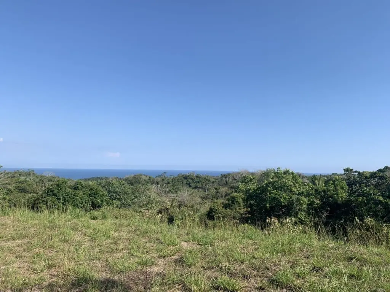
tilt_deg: +6.5
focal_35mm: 26
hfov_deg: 67.3
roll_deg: -1.9
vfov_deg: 53.1
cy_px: 146
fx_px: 293
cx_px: 195
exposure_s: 1/2481
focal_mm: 4.25
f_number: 1.8
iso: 25
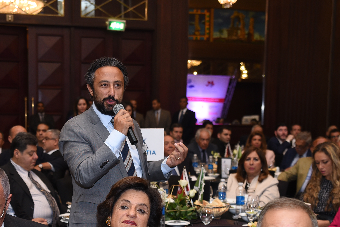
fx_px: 699
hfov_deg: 27.3
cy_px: 187
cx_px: 133
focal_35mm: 74
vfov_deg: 18.2
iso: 800
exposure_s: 1/160
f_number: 2.8
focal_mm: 44
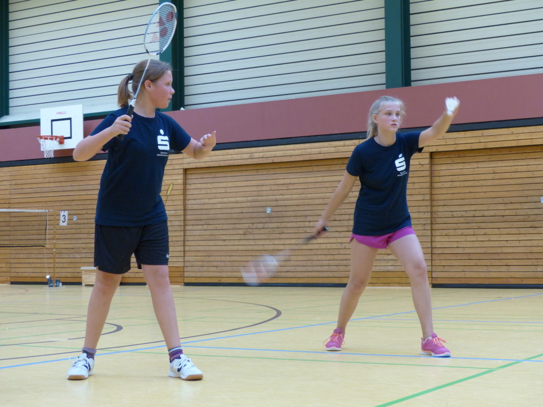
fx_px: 957
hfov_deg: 31.7
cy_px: 204
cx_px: 272
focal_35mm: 61
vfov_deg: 24.0
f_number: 2.8
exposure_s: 1/60
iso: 250
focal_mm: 10.9
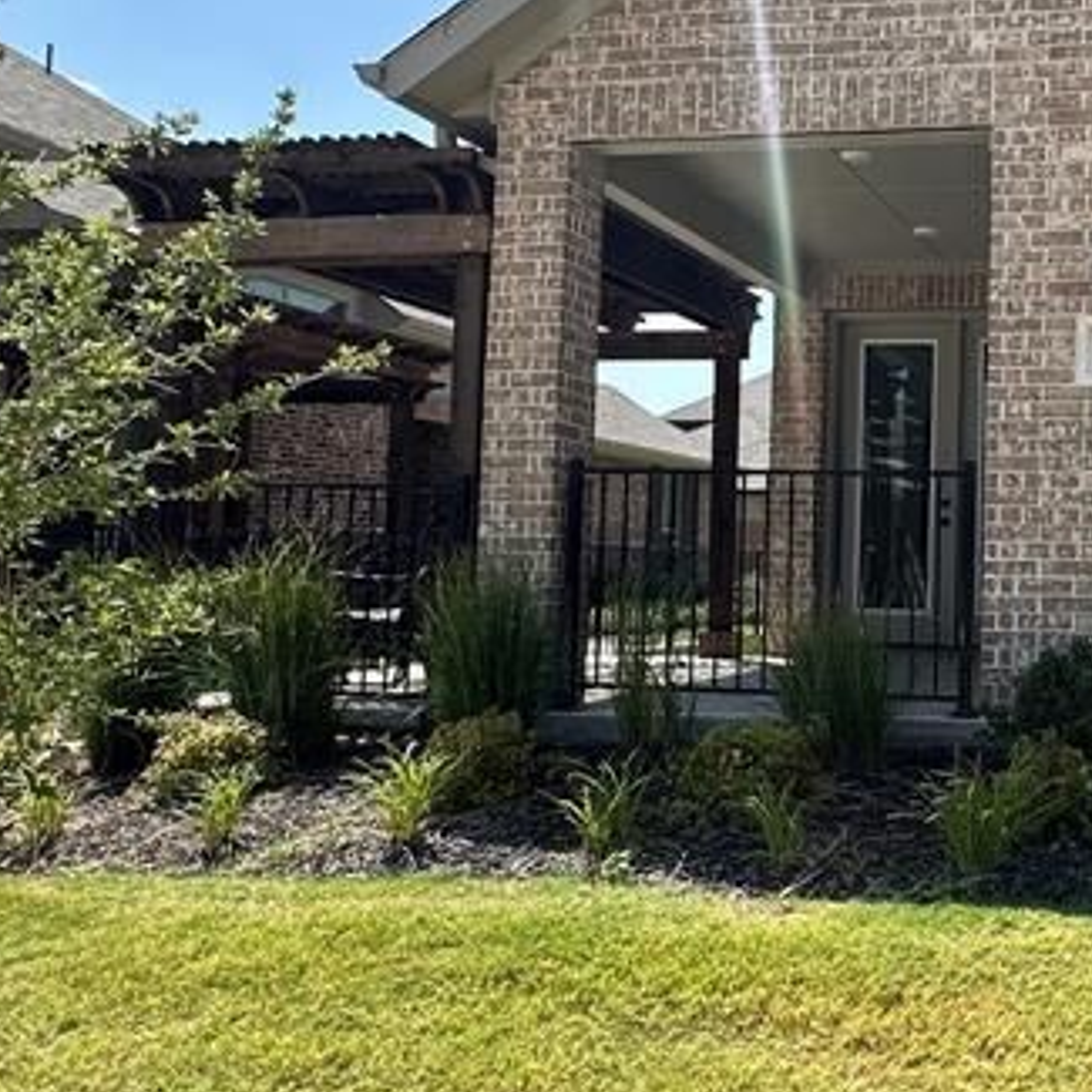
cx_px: 1021
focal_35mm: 39
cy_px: 474
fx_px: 1392
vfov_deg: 42.7
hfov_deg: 39.2
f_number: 2.2
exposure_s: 1/831
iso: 40
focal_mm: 2.22
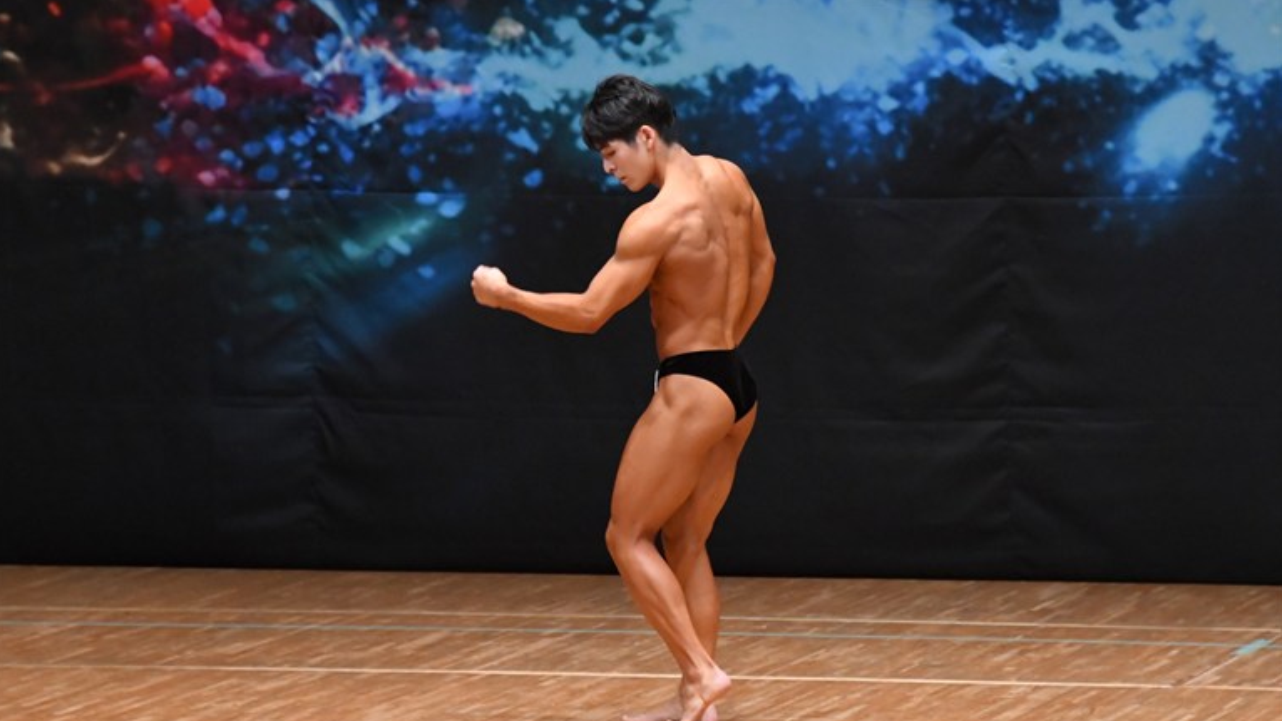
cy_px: 348
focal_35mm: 286
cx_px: 638
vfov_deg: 4.2
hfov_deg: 7.5
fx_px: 9723
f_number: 5.6
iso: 6400
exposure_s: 1/400
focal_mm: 180
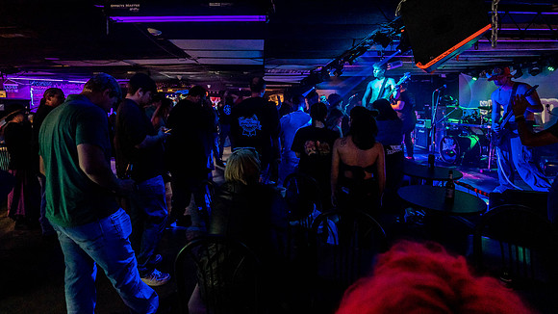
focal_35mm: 17
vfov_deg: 62.6
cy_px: 117
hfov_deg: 95.5
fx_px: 253
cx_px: 267
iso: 3200
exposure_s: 1/125
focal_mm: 14
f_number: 2.8
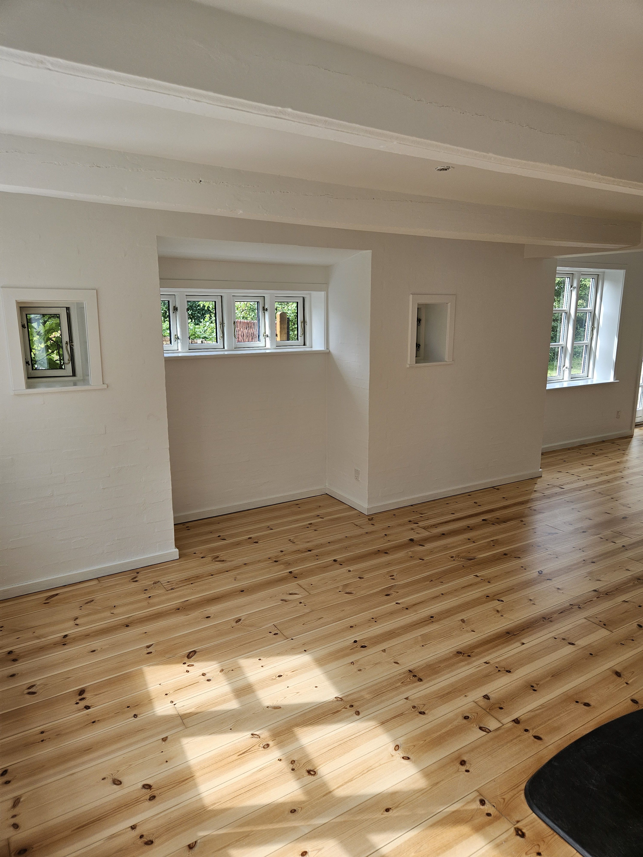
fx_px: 570
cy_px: 428
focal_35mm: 23
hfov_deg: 58.9
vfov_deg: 73.9
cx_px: 322
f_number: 1.8
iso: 25
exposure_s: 1/208
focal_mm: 5.4
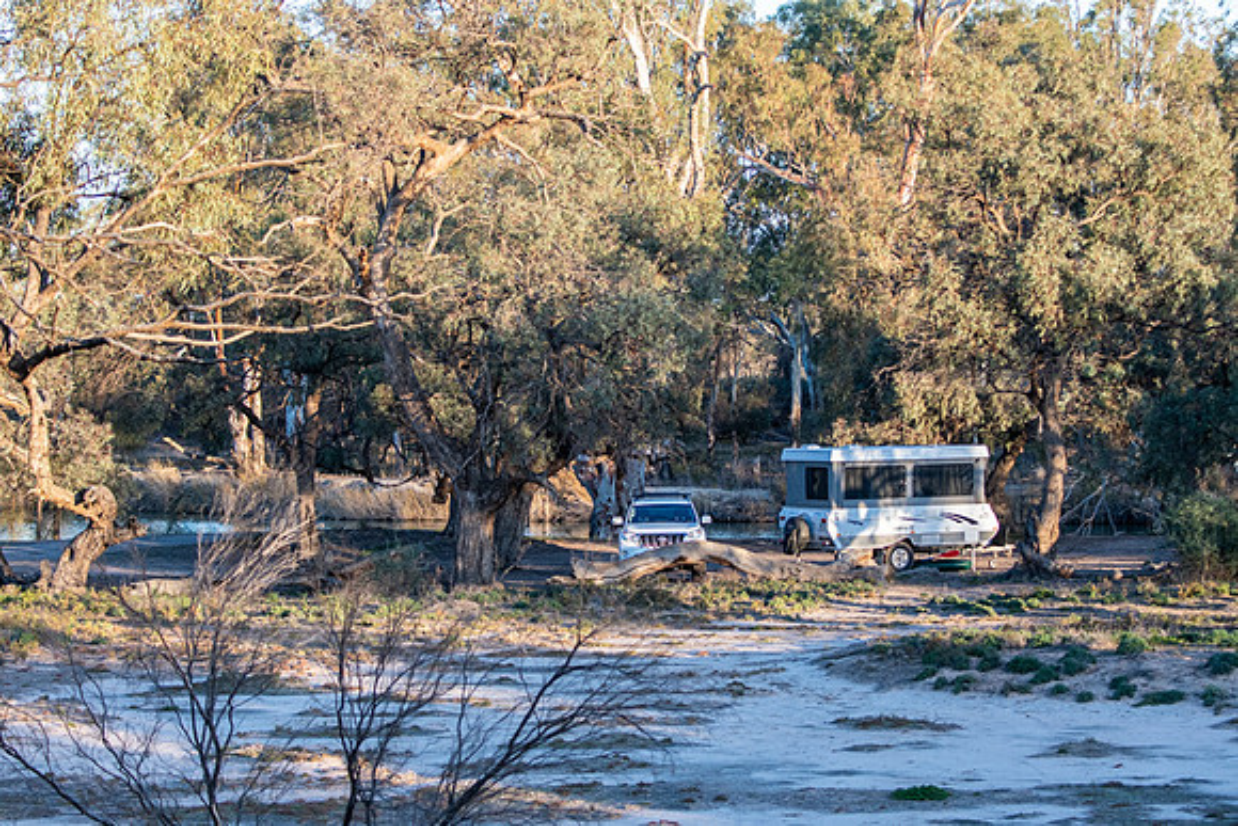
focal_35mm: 120
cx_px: 619
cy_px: 413
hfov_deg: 17.1
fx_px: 4127
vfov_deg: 11.4
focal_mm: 80
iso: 800
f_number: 5.6
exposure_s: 1/640
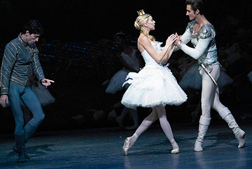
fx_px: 2193
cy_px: 56
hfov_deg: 6.6
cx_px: 142
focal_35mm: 313
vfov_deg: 4.4
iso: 25600
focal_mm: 194
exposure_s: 1/400
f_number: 5
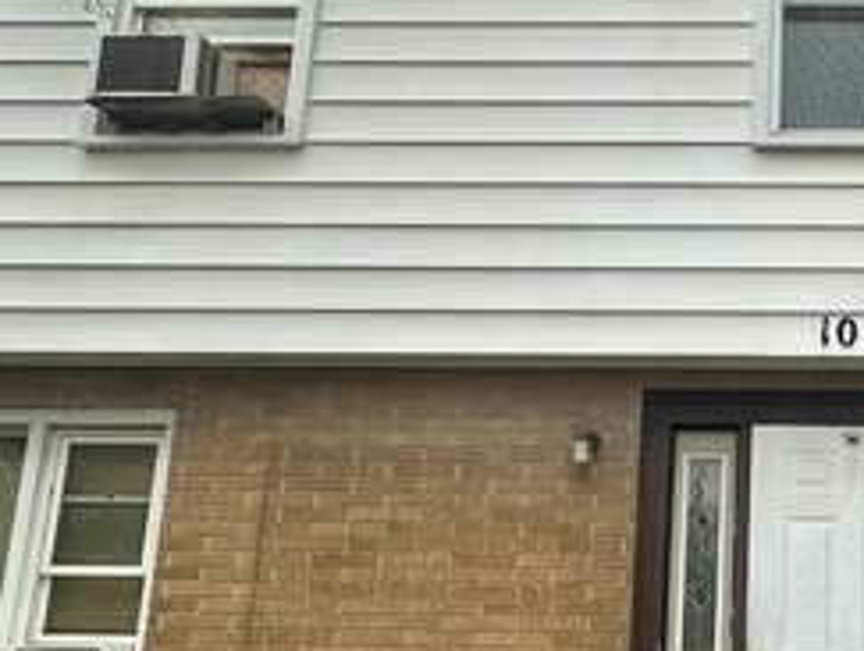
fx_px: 1150
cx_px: 853
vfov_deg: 31.4
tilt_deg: +12.7
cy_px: 423
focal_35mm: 46
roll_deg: -0.7
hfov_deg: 37.1
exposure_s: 1/1319
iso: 50
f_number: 2.2
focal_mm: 2.22
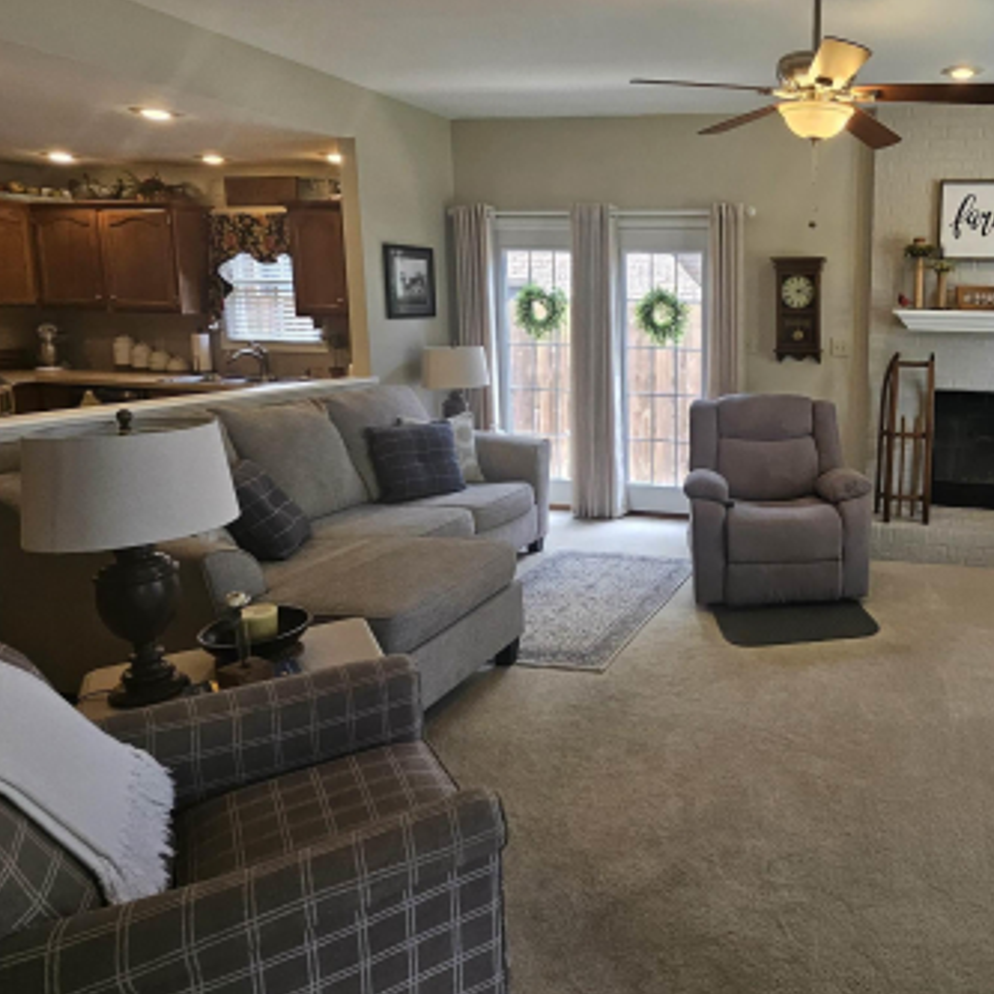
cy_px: 412
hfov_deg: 61.5
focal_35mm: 23
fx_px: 747
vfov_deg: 66.8
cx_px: 801
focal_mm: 1.74
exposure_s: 1/60
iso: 64
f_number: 2.2
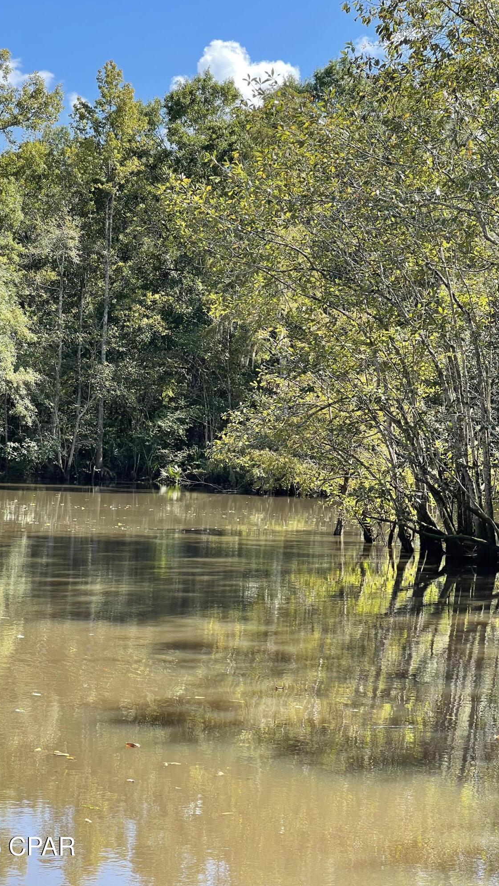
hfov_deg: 17.2
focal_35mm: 70
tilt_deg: -0.7
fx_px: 1646
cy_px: 443
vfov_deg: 30.1
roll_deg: -2.8
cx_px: 259
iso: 20
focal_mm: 7.5
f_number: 2.2
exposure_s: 1/305
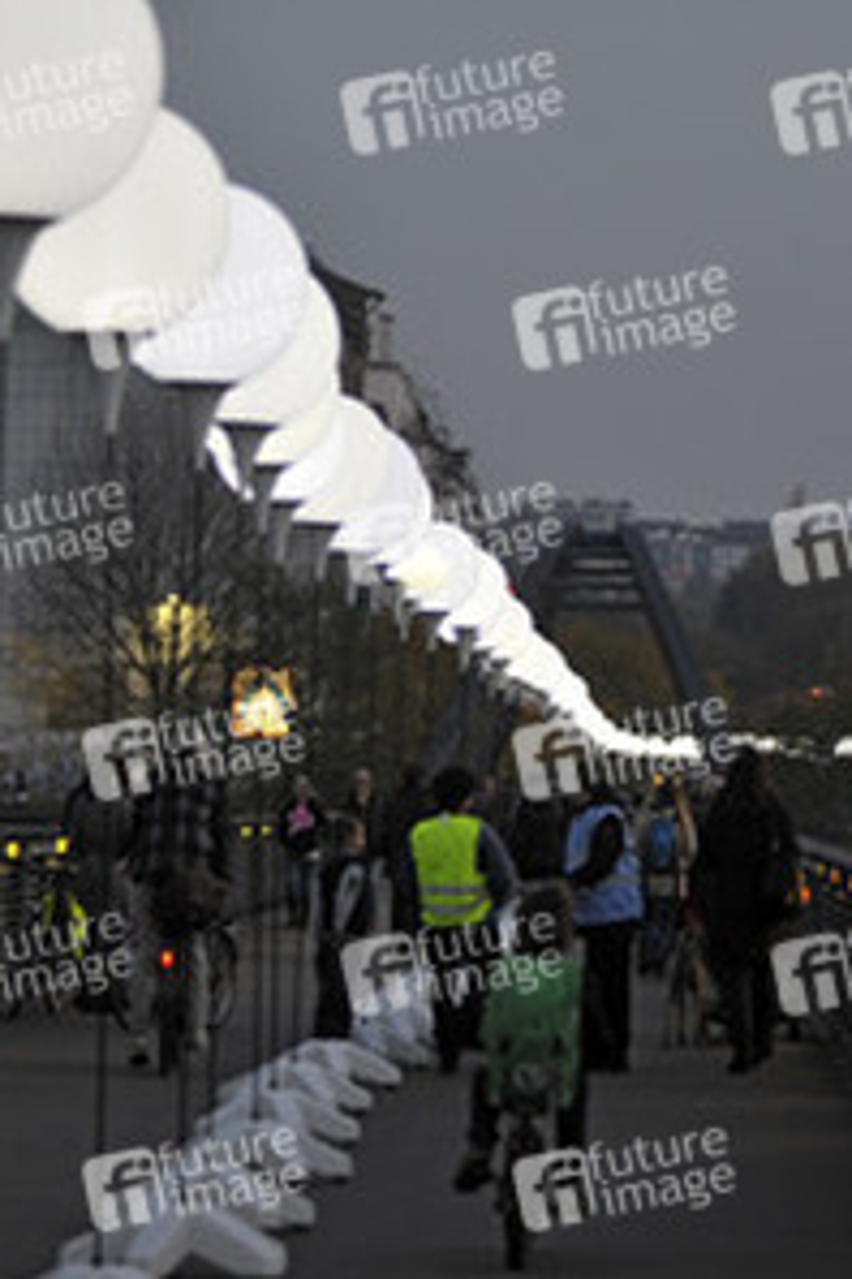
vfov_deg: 12.1
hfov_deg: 8.1
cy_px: 642
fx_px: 6035
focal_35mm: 170
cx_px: 510
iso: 1000
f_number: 2.8
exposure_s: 1/80
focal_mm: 112
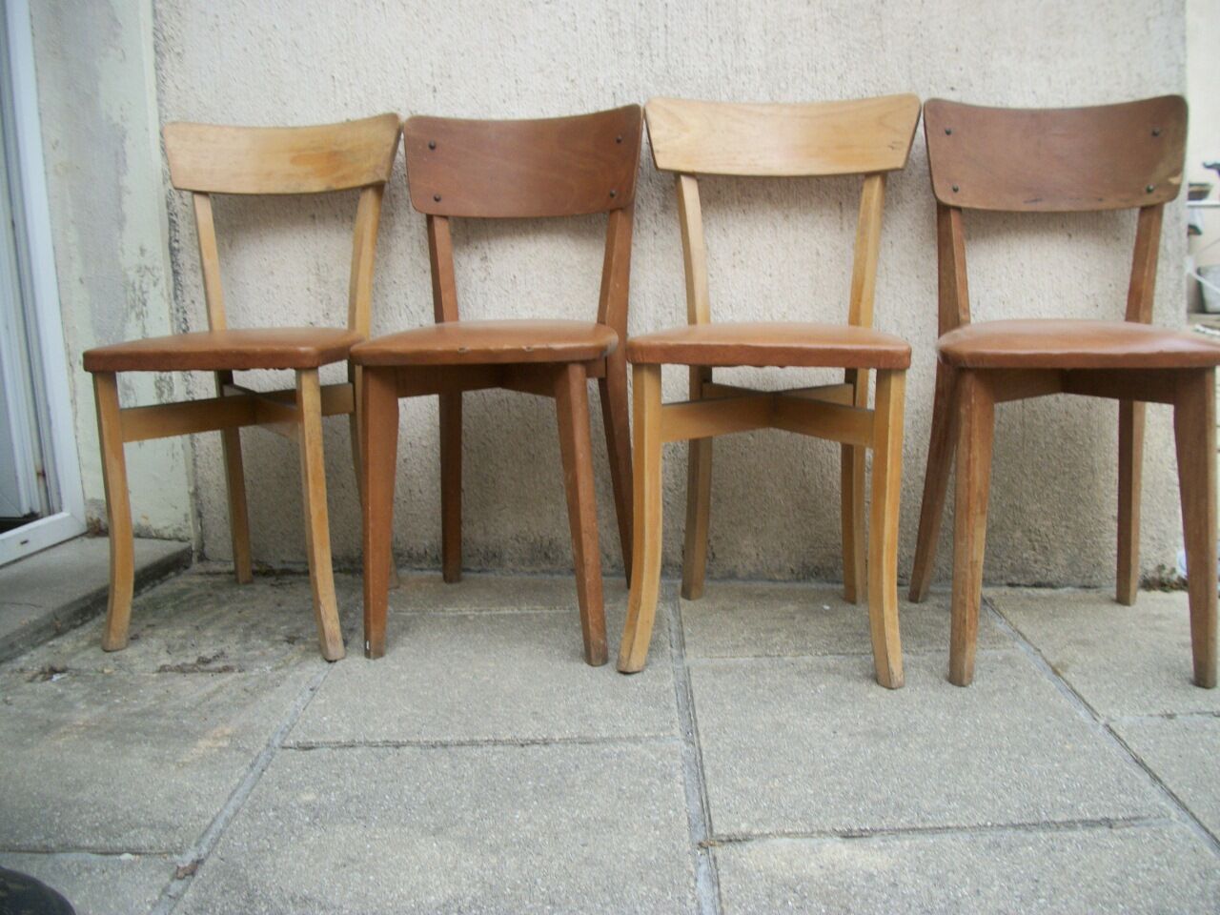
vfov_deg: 44.2
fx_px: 1128
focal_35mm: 32
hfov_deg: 56.8
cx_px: 610
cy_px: 458
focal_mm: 5.7
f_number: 2.9
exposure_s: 1/160
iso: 80
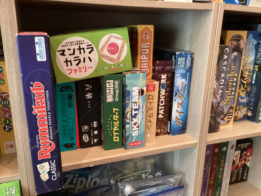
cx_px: 130
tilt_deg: -15.7
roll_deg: -1.1
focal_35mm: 31
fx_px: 234
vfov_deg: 45.4
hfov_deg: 58.4
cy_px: 98
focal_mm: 3.3
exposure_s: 1/24
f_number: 2.4
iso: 640
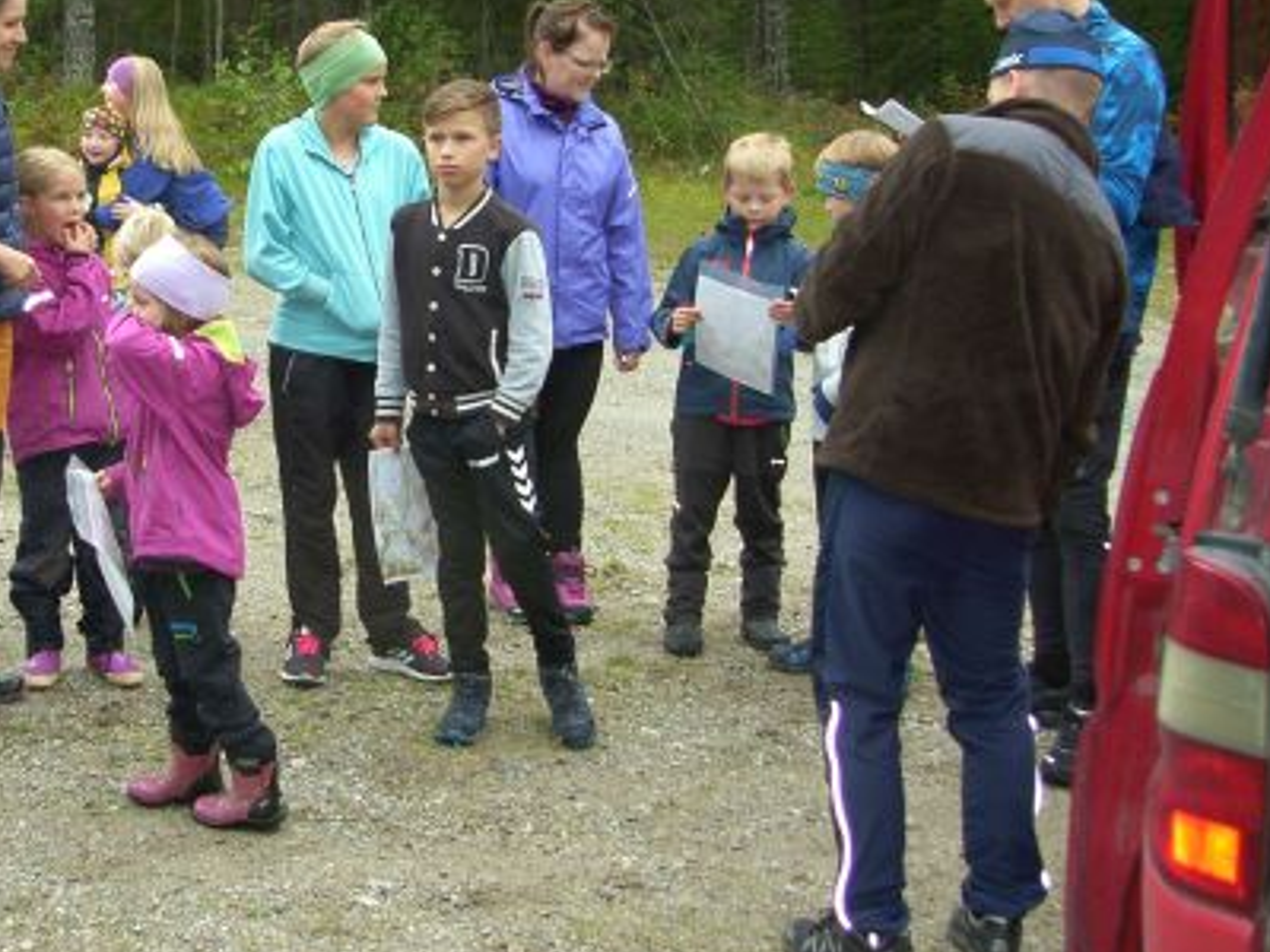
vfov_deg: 20.4
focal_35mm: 72
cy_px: 378
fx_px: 2642
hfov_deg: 26.6
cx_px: 298
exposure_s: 1/80
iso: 50
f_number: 2.5
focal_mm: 11.5
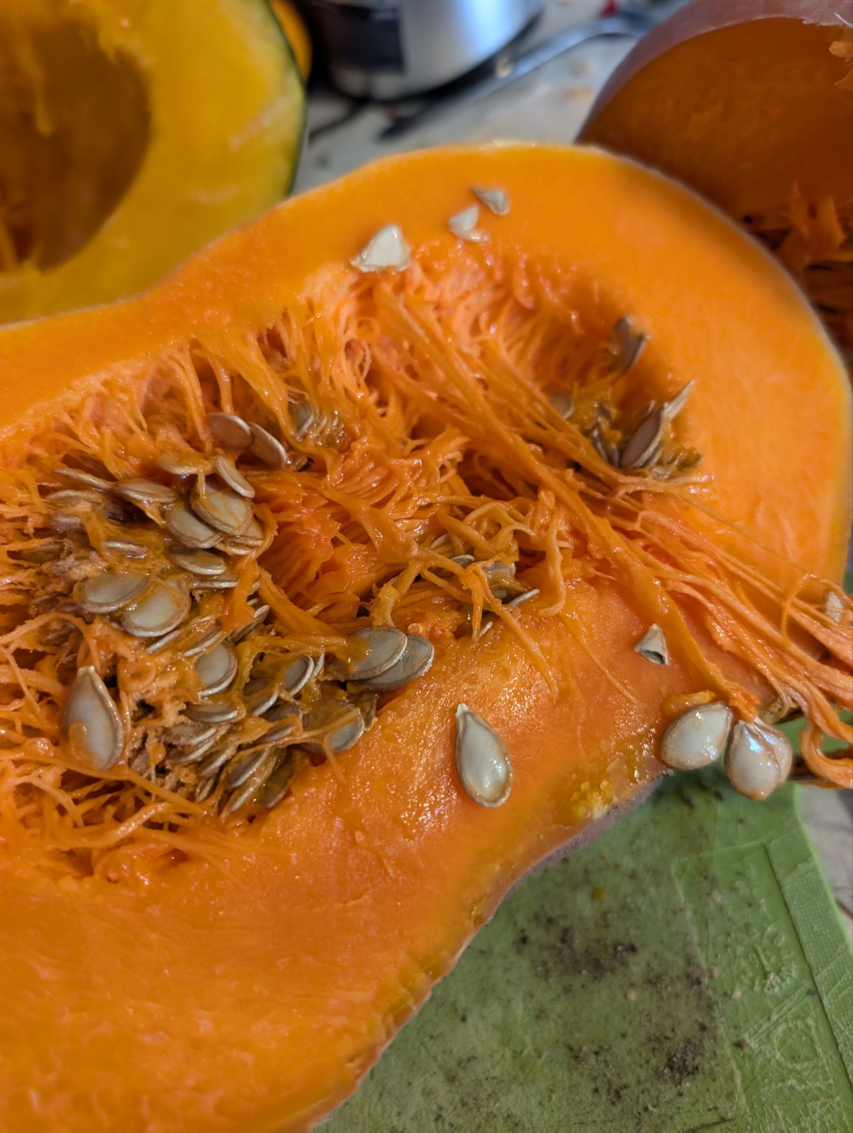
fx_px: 787
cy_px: 566
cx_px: 426
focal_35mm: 24
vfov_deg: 71.5
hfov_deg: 56.9
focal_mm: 6.9
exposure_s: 1/120
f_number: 1.68
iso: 588
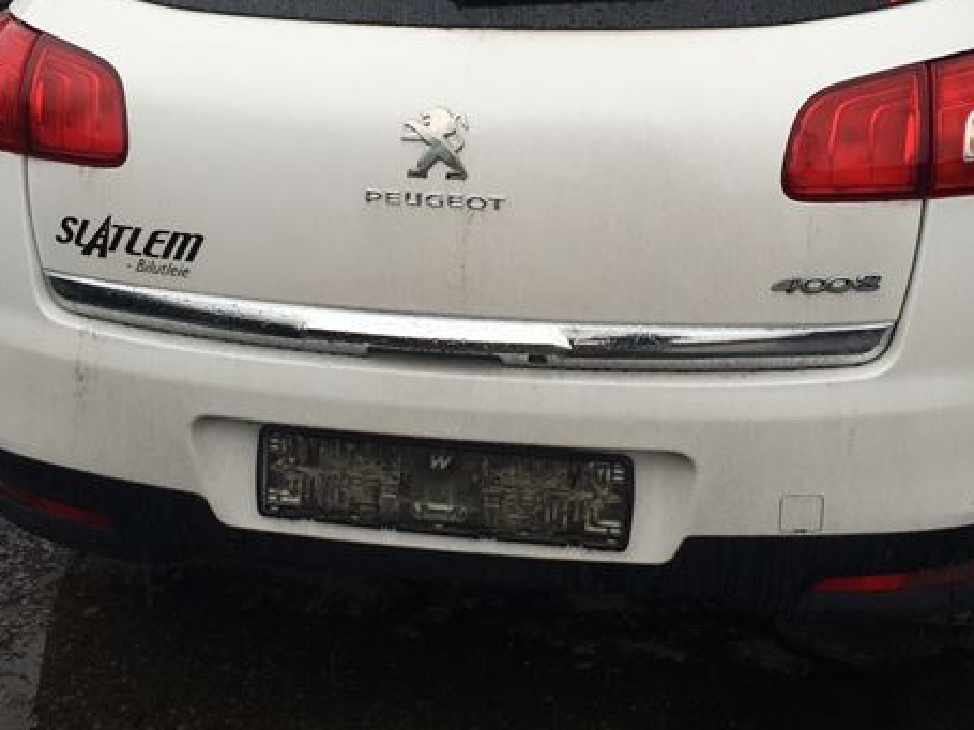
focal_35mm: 51
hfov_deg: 37.5
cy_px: 225
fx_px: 1435
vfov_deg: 28.3
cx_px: 516
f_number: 2.2
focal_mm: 4.15
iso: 32
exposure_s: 1/297
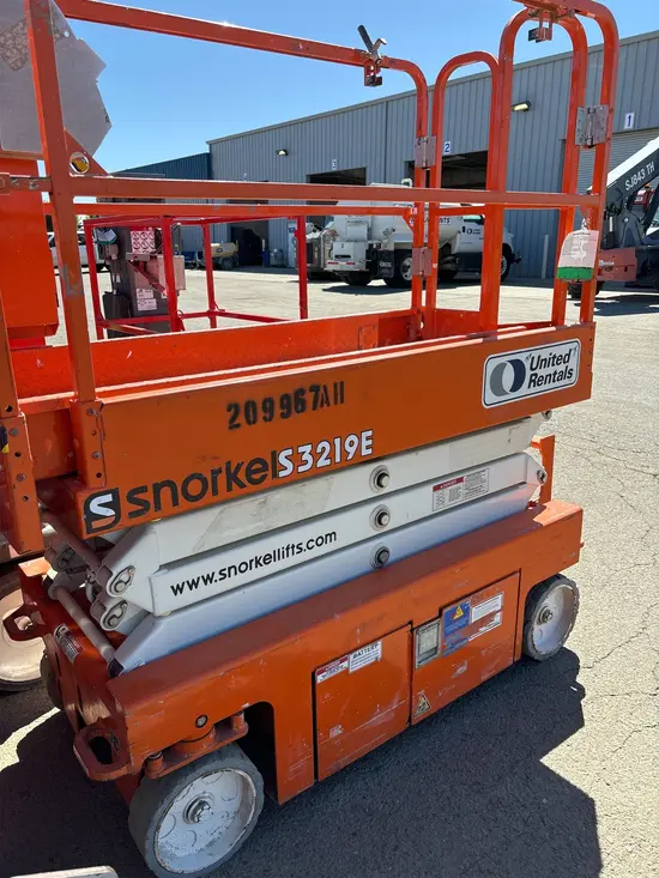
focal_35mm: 26
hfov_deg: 53.1
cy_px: 439
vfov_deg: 67.3
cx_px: 330
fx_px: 660
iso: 50
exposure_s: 1/1590
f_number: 1.6
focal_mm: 5.96
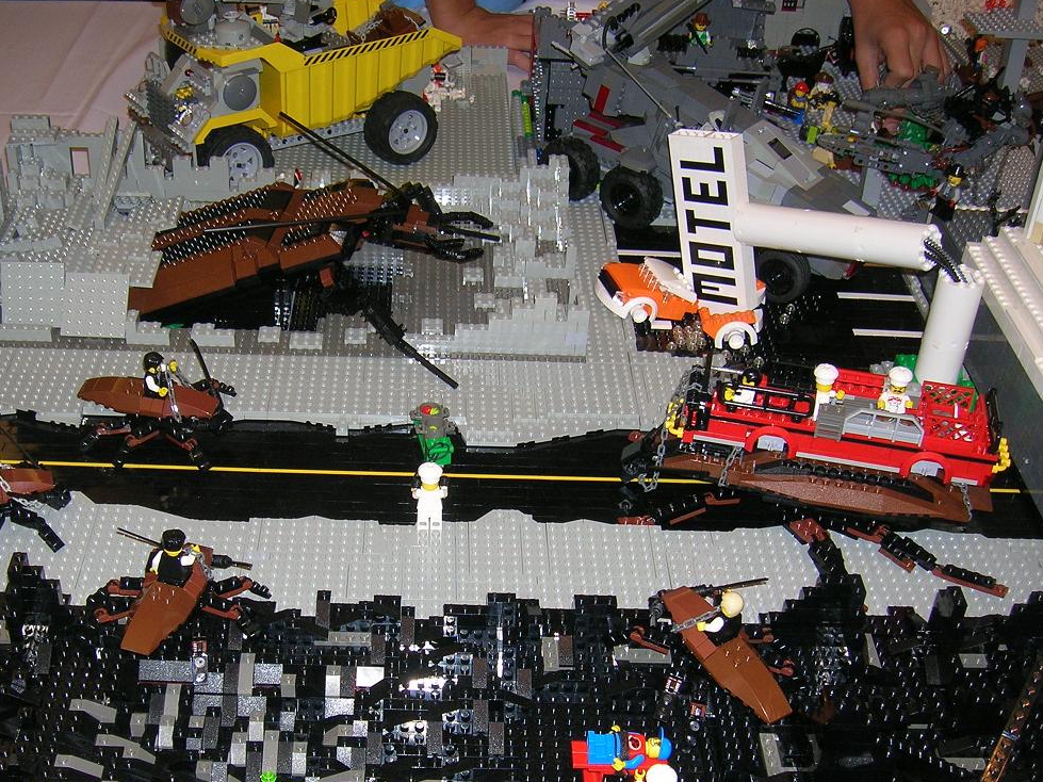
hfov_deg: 41.9
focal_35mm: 45
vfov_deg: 32.0
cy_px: 508
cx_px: 417
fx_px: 1356
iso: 50
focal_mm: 5.7
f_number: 2.9
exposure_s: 1/60.1
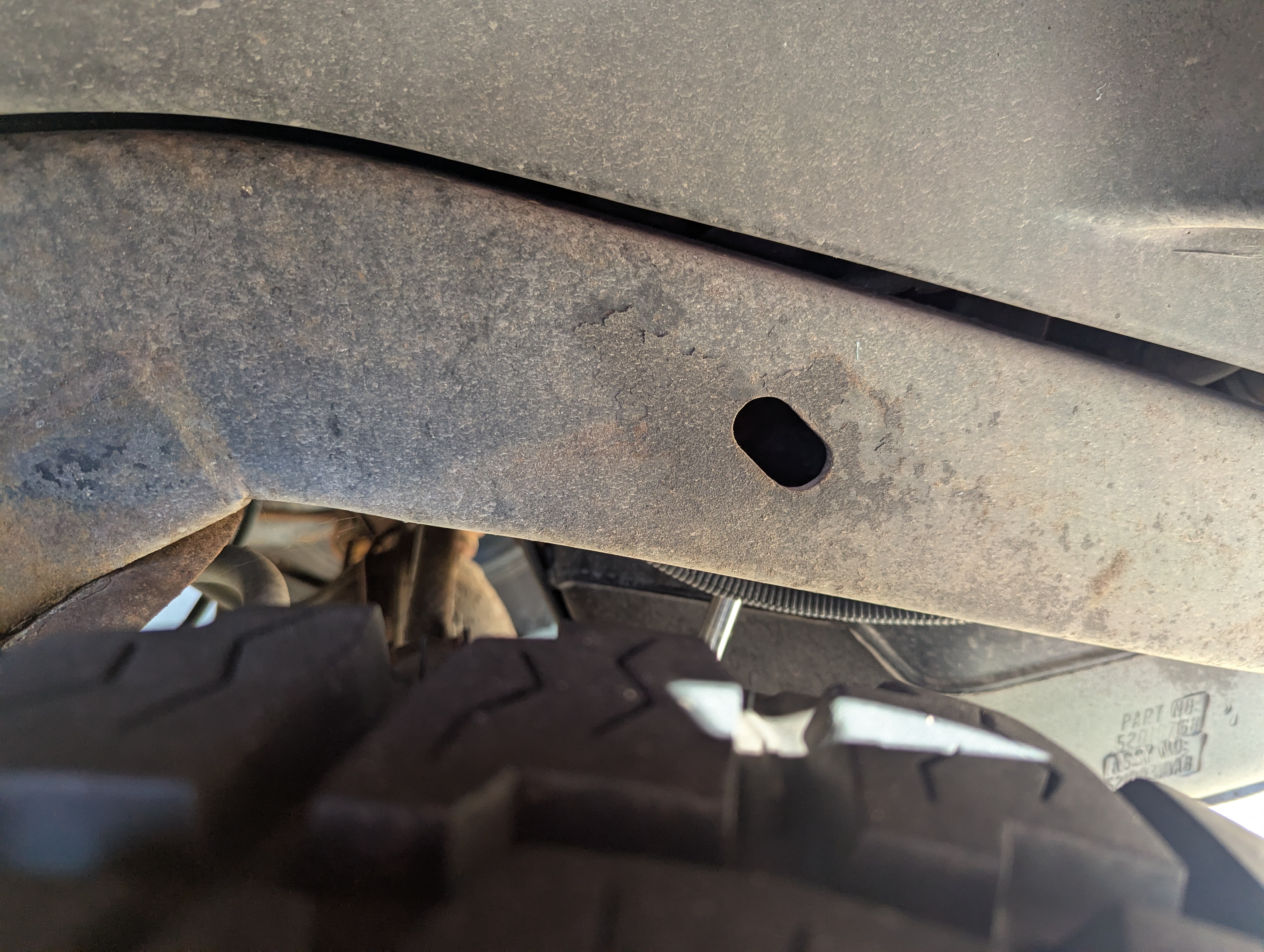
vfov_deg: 56.9
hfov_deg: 71.5
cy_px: 476
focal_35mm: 24
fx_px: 878
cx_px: 632
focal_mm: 6.81
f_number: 1.85
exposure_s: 1/192
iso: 103
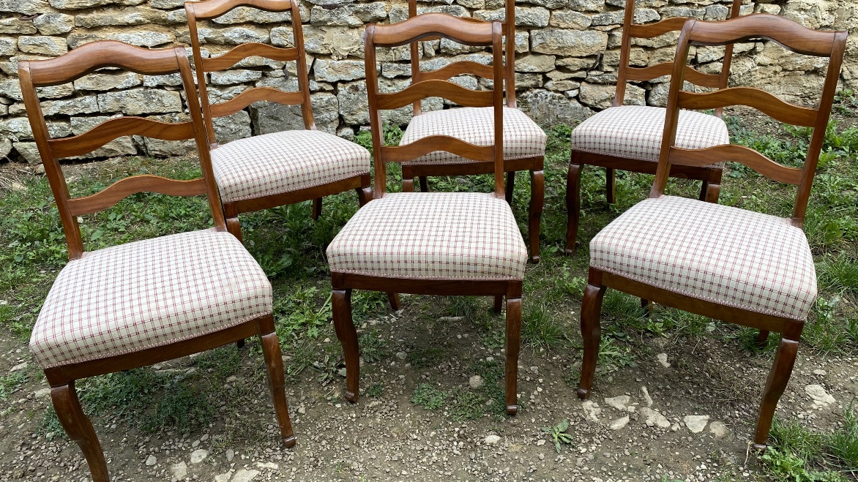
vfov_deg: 40.2
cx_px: 425
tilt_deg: -28.8
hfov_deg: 66.1
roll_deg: -0.7
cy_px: 237
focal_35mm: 29
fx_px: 660
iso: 32
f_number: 1.8
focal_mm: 4.25
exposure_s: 1/263
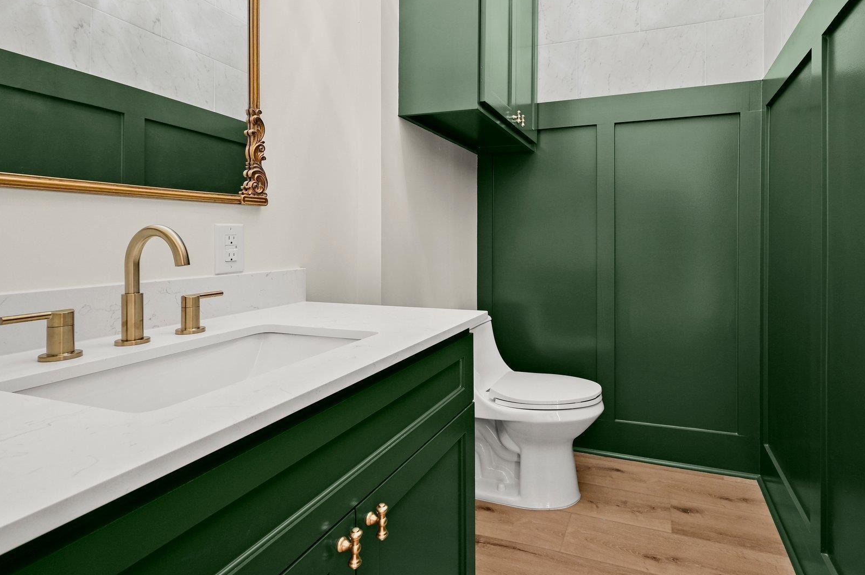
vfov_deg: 66.9
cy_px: 242
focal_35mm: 18
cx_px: 520
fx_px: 432
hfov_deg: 88.9
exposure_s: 1
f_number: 10
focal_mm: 14
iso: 200
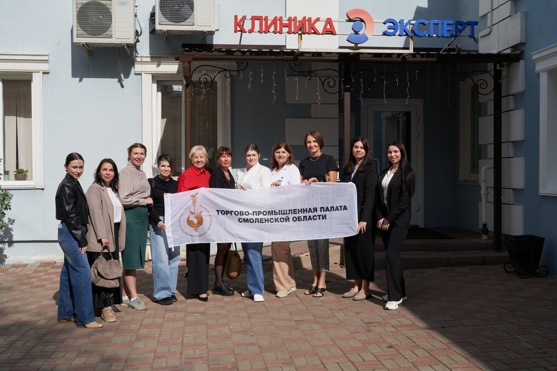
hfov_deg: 48.5
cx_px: 278
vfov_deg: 33.4
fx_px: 619
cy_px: 186
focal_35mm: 40
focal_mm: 40
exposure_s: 1/350
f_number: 16
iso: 400
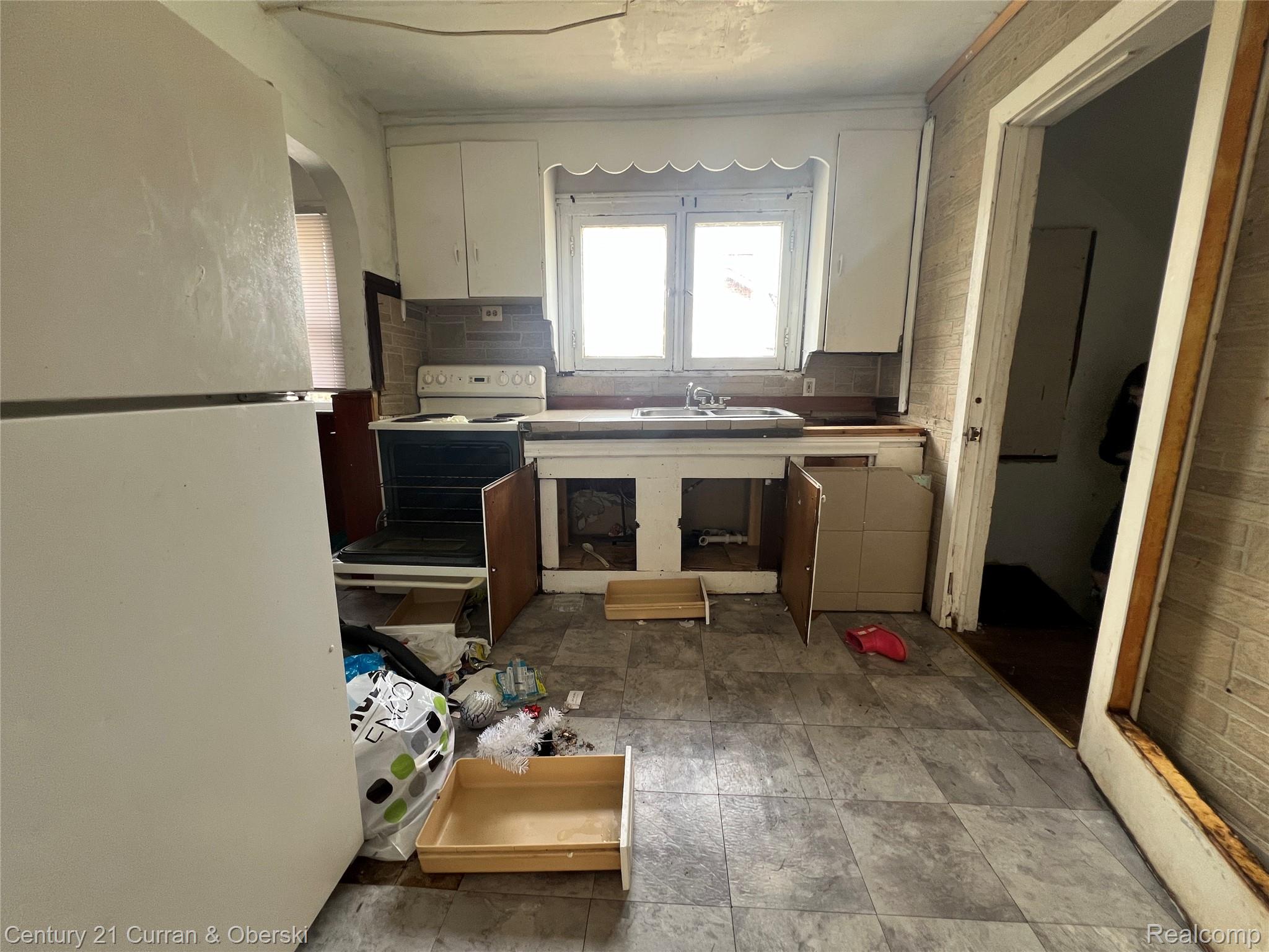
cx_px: 634
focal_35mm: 13
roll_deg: -1.6
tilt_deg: -10.9
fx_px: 477
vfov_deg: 89.9
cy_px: 476
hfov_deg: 106.2
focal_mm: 1.57
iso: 125
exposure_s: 1/99
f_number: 1.8
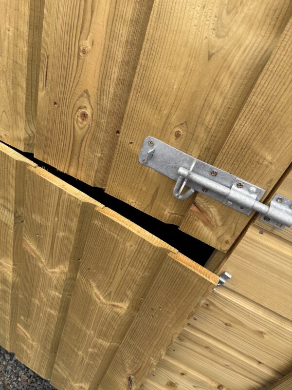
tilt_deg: -36.0
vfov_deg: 67.3
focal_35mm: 26
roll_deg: -17.2
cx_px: 146
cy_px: 195
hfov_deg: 53.1
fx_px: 292
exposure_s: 1/601
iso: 50
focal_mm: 5.96
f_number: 1.6
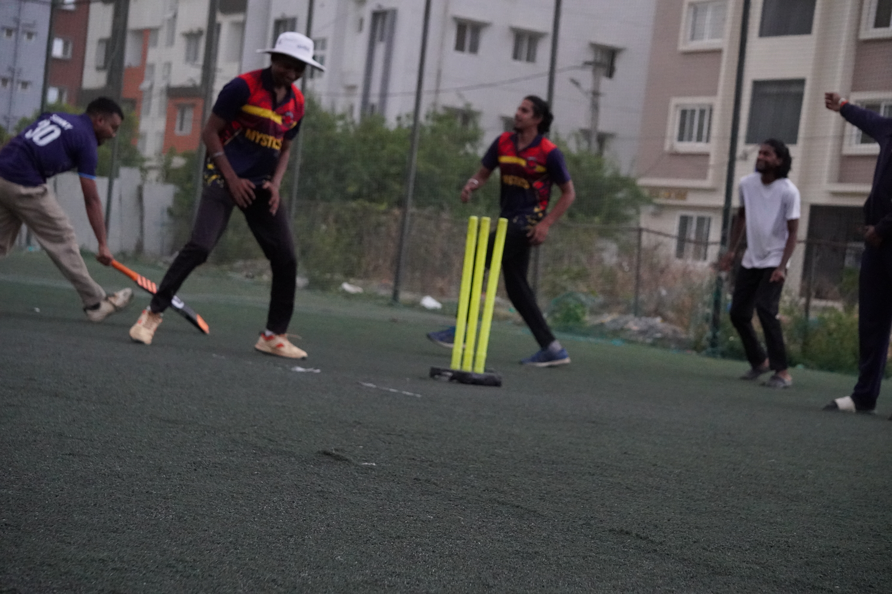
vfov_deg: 16.6
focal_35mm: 82
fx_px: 2044
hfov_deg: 24.6
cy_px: 297
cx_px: 446
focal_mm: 55
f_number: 5.6
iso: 6400
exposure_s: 1/1000
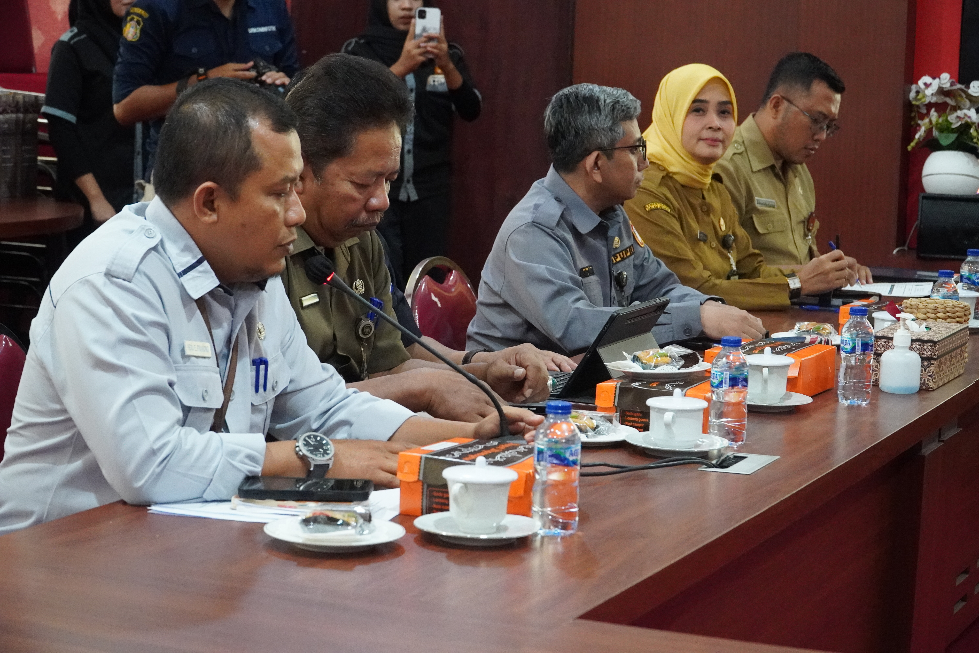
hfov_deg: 26.0
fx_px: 2121
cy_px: 326
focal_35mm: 78
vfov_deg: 17.5
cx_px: 490
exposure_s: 1/100
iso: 8000
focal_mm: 52
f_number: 5.6
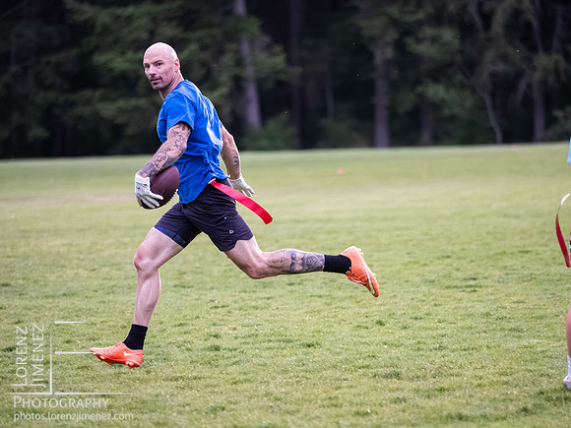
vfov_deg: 5.0
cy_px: 214
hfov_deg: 6.6
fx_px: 4949
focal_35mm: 300
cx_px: 286
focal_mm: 150
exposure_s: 1/1250
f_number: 2.8
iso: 3200
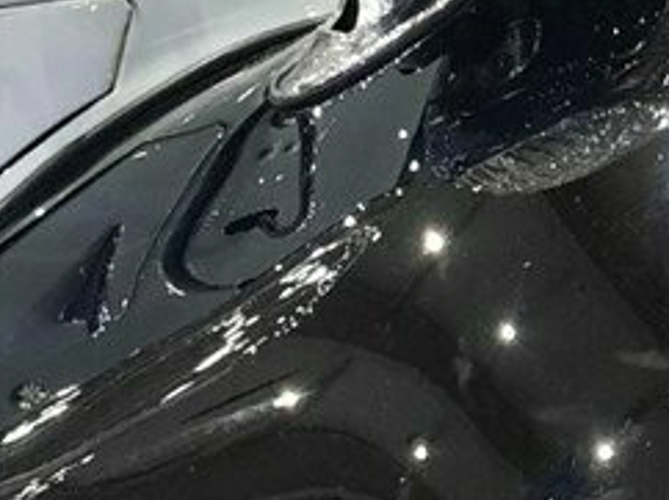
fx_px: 2394
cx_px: -8
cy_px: 483
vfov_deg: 11.8
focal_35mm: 124
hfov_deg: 15.6
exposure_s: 1/25
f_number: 2
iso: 320
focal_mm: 4.6
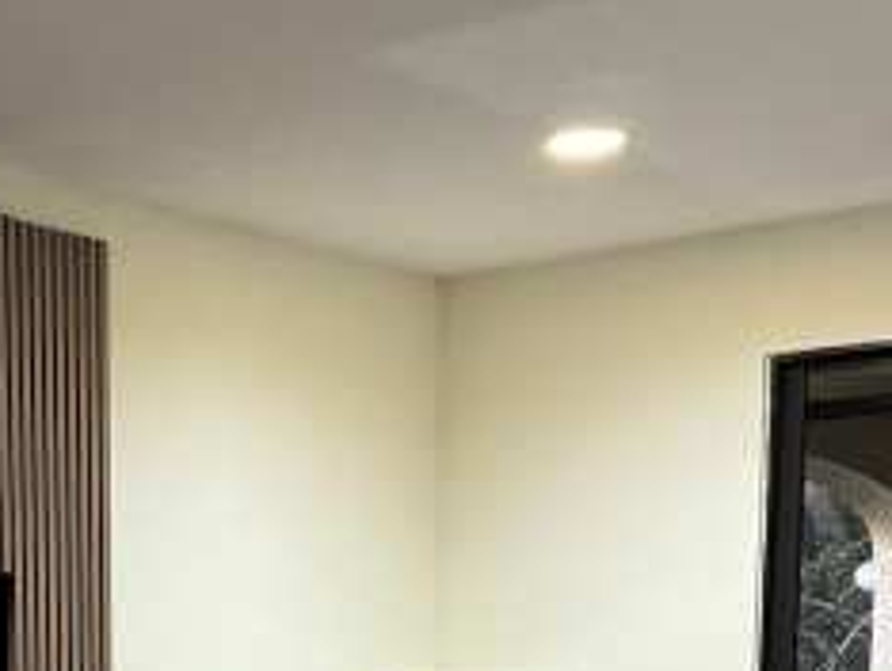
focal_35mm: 82
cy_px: 1014
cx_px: 69
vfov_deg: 16.4
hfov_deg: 23.1
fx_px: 2115
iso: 400
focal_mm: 6.86
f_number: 1.78
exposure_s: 1/60
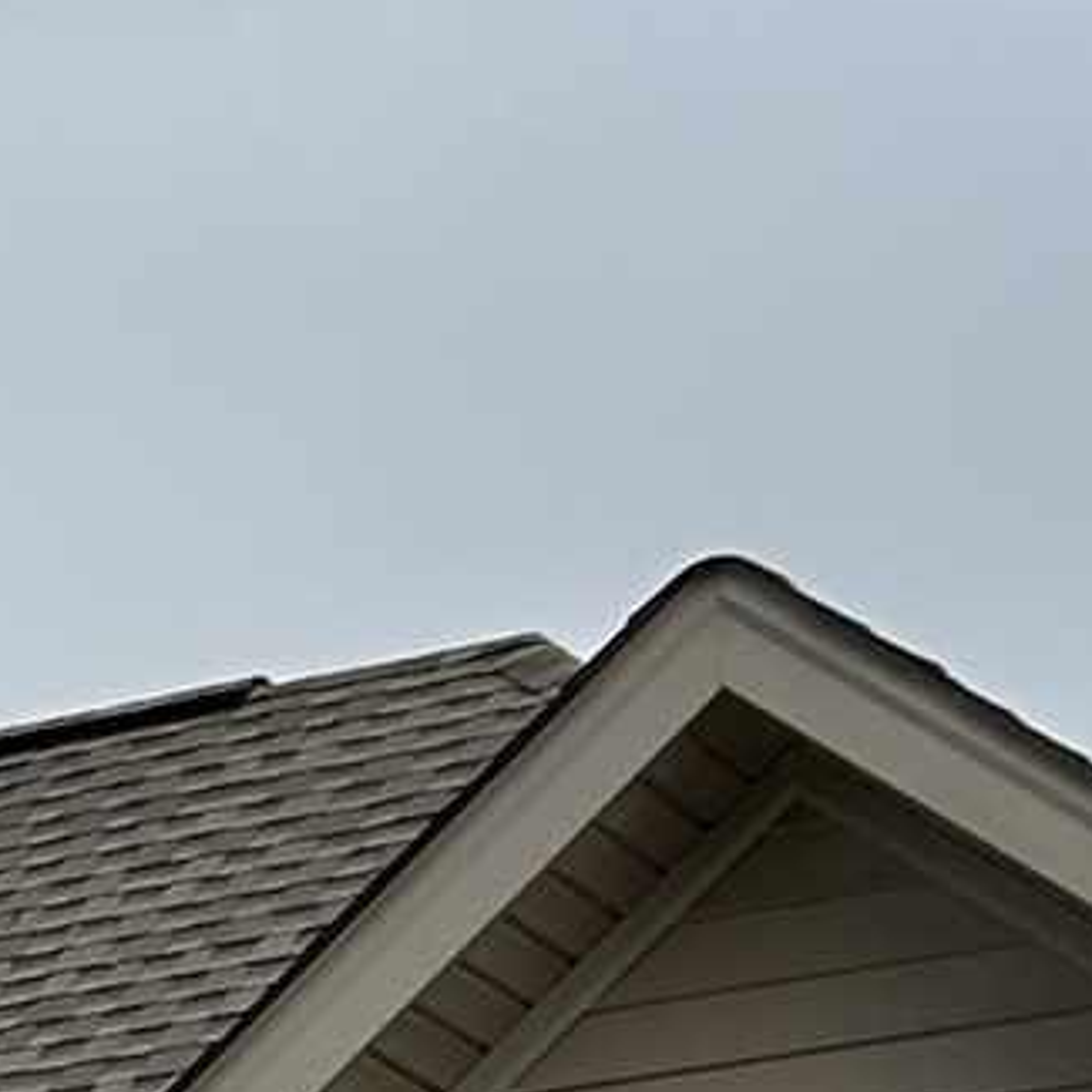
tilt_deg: +8.1
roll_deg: -0.7
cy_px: 2080
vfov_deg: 7.8
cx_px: -1791
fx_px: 7745
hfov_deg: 7.4
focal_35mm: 217
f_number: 1.5
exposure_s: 1/2513
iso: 50
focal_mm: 5.7
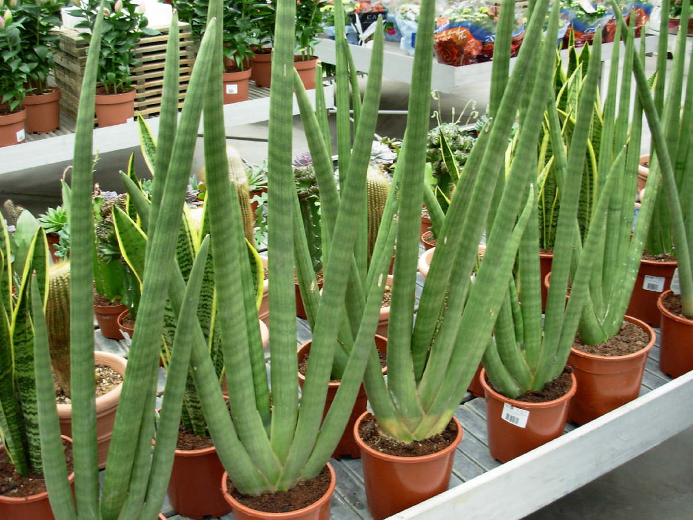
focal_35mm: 38
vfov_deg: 37.7
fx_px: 761
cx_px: 346
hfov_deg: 49.0
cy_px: 260
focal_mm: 6.3
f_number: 2.9
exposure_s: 1/14.7
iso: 50
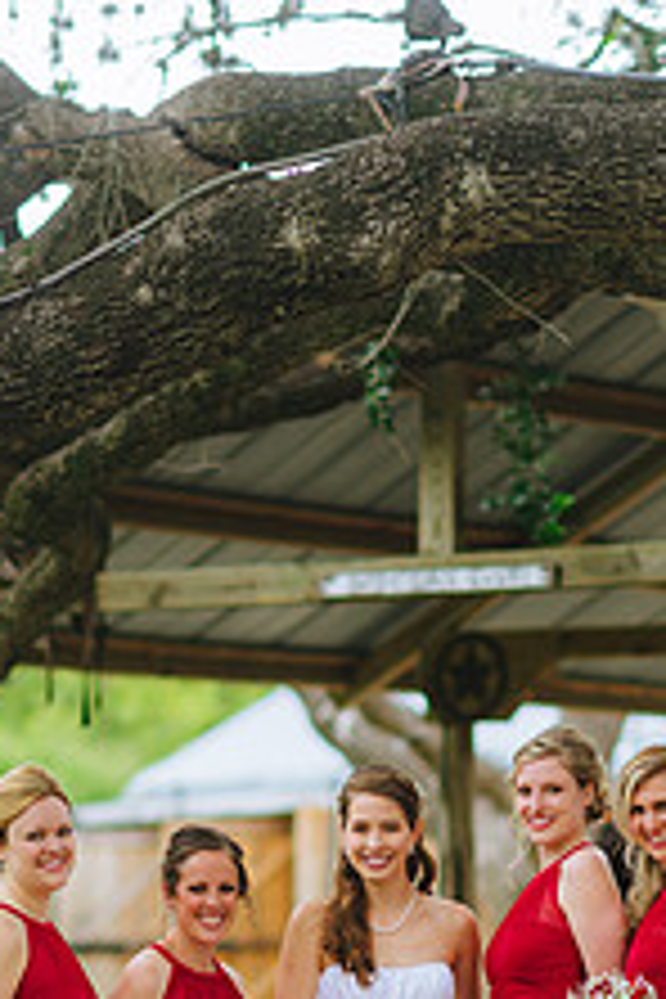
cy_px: 900
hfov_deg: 8.0
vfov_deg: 11.9
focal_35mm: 172
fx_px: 4773
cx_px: 500
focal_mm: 85
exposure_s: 1/250
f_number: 1.8
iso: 80
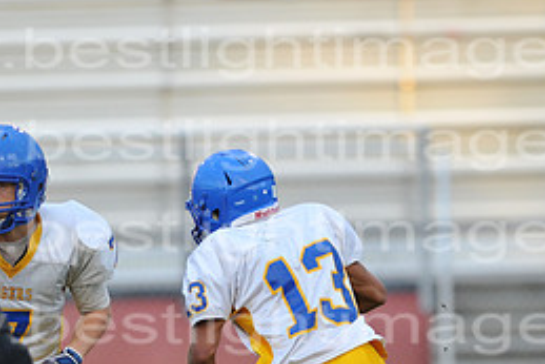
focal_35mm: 671
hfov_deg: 3.1
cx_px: 307
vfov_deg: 2.1
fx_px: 10163
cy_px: 375
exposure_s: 1/1000
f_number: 4
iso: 1600
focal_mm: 300
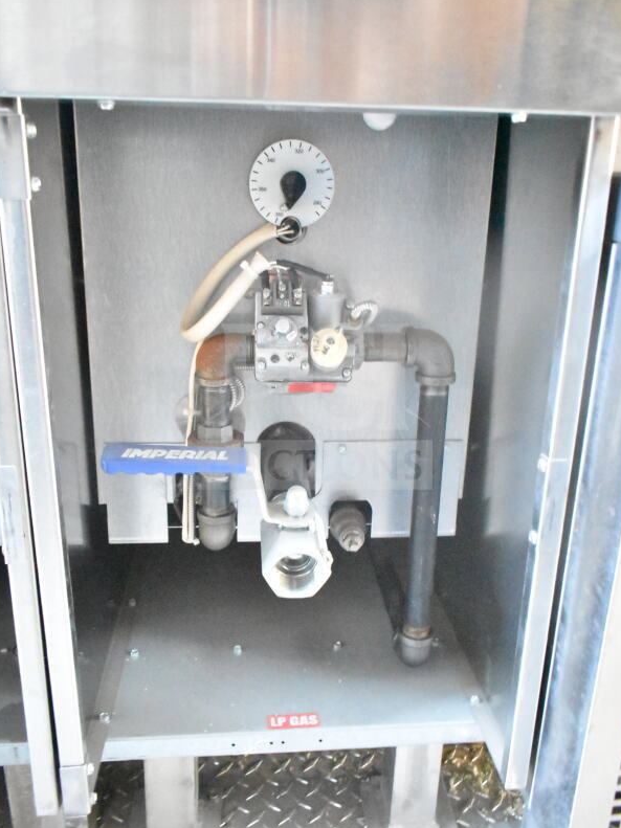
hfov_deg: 46.8
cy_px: 406
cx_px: 314
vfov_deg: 60.0
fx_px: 718
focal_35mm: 30
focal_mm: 18
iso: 25600
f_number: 3.5
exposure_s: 1/20
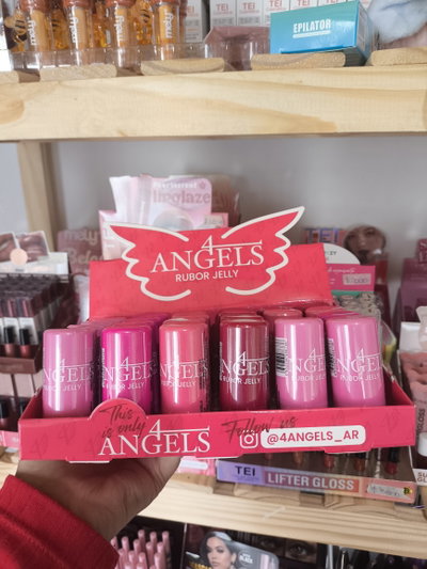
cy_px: 284
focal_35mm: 25
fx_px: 411
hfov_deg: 54.9
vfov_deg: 69.4
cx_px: 214
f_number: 1.7
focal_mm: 4.71
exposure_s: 1/50
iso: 200
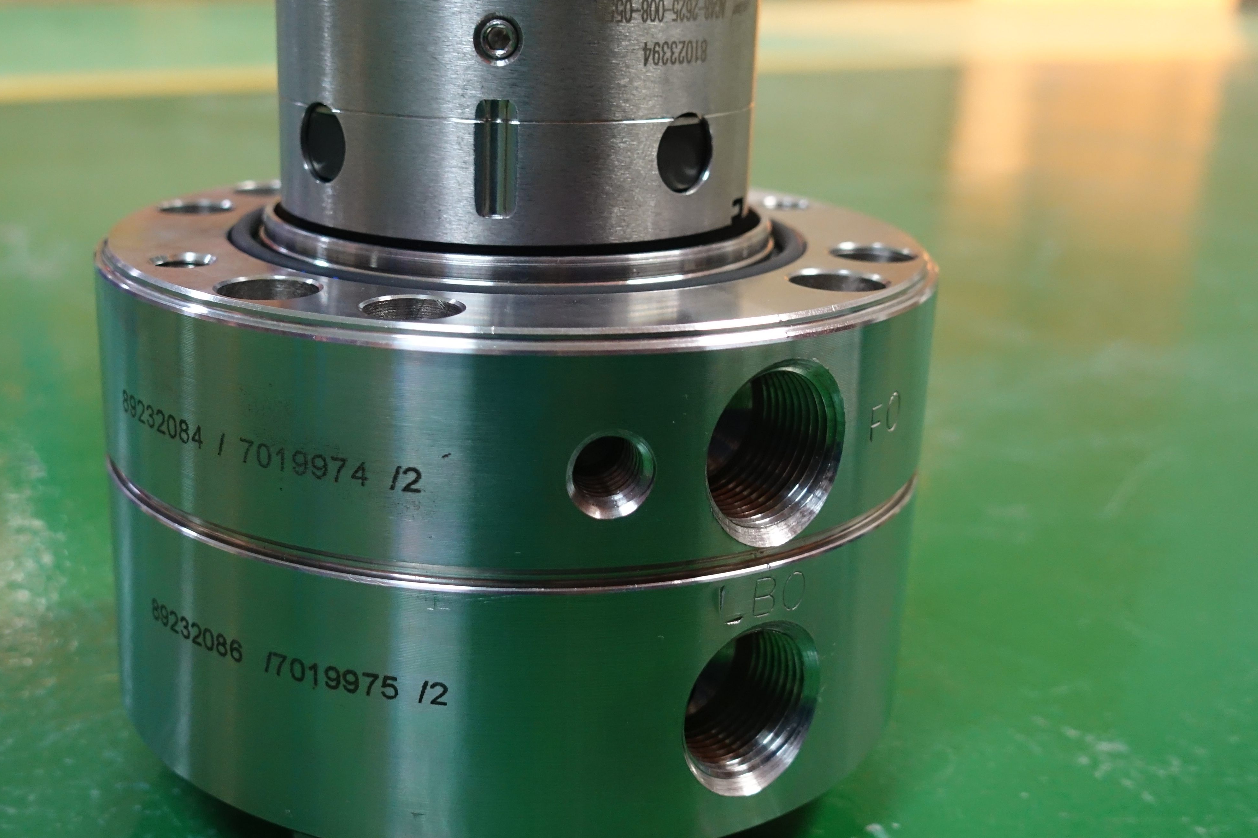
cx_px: 515
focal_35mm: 46
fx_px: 1607
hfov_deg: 42.6
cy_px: 420
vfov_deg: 29.2
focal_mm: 11.93
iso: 800
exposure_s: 1/20
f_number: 2.8
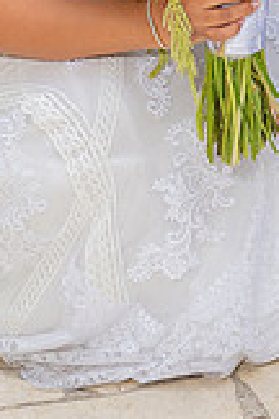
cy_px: -109
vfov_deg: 10.5
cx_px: 55
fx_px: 2232
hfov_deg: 7.1
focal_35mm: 192
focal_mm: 46
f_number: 5
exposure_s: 1/200
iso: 200
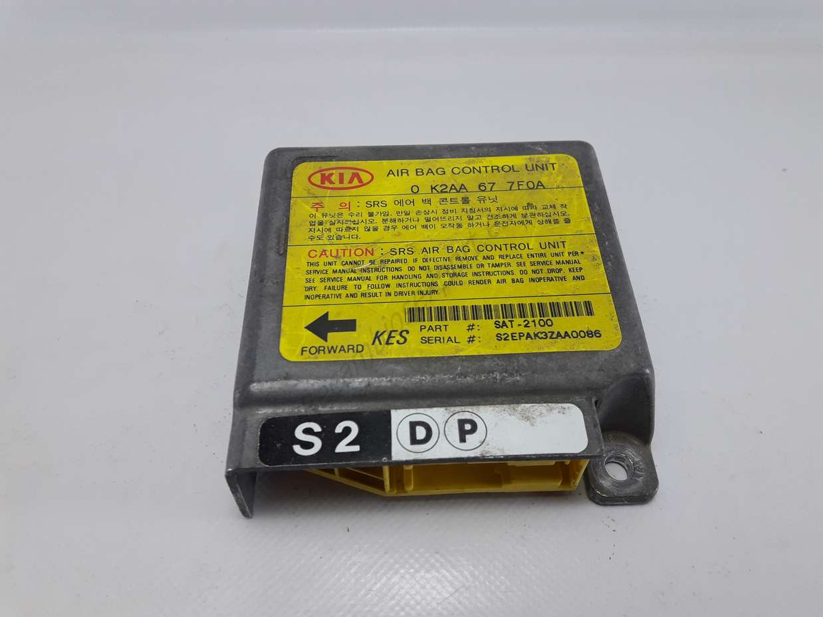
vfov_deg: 49.7
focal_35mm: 28
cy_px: 308
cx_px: 412
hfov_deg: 63.5
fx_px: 666
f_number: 1.9
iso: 64
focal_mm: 3.7
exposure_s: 1/100
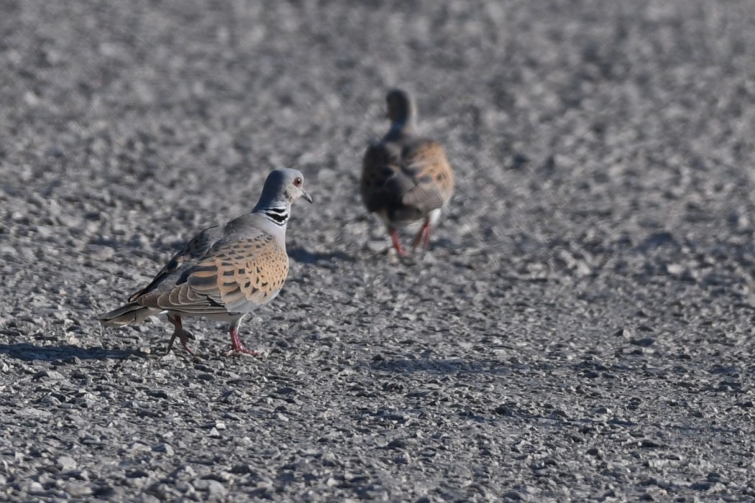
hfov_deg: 4.7
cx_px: 378
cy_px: 252
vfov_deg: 3.2
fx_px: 9122
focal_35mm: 435
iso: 200
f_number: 6.3
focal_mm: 290
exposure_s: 1/1000
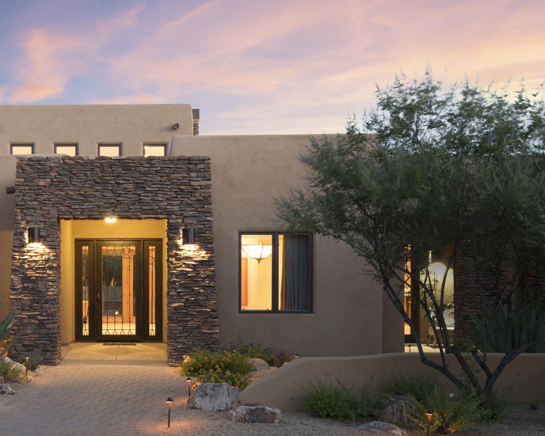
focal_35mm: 49
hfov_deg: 36.8
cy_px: 285
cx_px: 115
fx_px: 790
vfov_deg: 30.6
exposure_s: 4
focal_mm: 32
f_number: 11
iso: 400
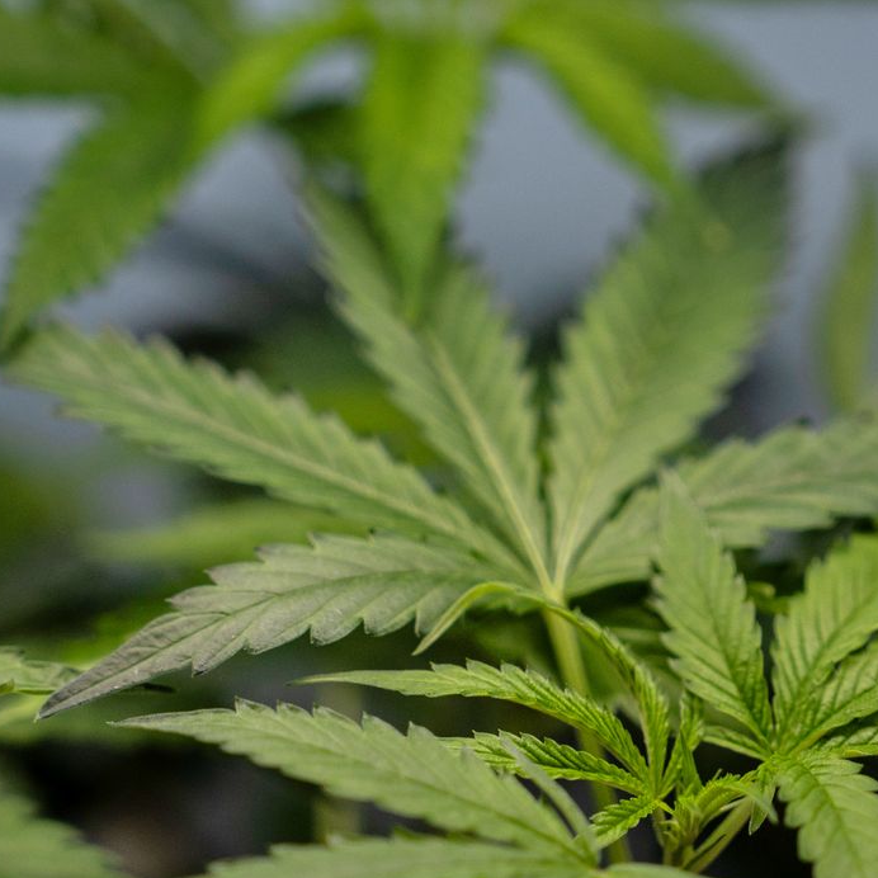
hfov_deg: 9.9
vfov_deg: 9.9
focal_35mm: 176
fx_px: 5051
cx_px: 740
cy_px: 804
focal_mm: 70
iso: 250
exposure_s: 1/640
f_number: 2.8
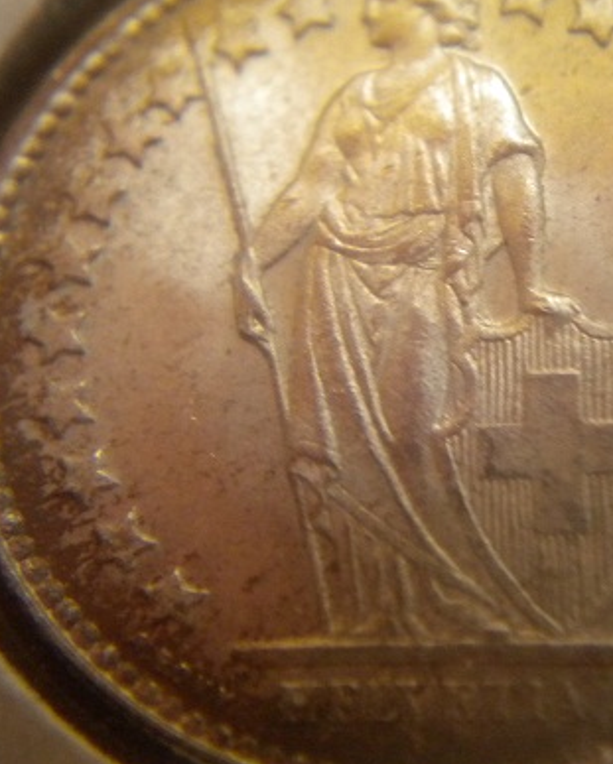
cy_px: 327
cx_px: 377
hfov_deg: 23.8
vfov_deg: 29.5
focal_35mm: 64
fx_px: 1450
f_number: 3.5
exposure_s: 1/16.8
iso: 400
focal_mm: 7.4
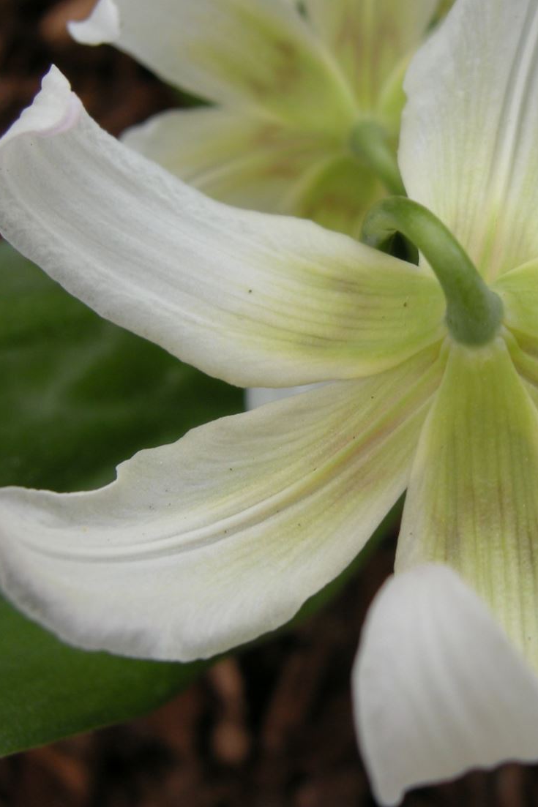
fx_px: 1480
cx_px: 458
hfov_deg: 20.3
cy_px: 384
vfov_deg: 30.5
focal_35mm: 66
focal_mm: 7.5
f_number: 3.4
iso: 64
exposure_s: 1/104
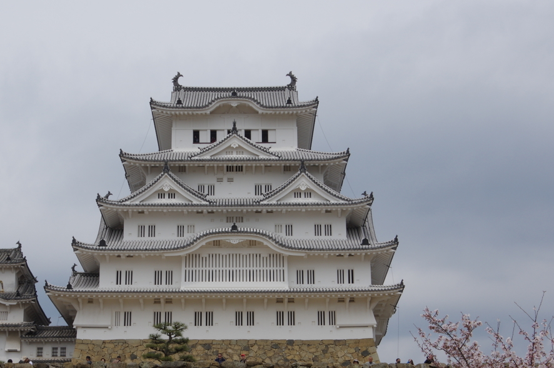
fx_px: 999
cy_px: 277
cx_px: 233
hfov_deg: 30.9
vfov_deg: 20.7
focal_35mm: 65
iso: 100
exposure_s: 1/160
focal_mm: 24
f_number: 13
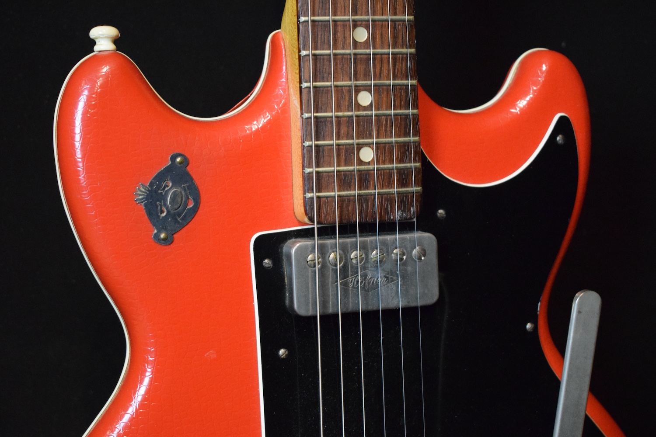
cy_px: 218
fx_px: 1257
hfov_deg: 29.2
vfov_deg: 19.7
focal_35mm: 69
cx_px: 328
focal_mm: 46
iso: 5000
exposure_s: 1/60
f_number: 5.3
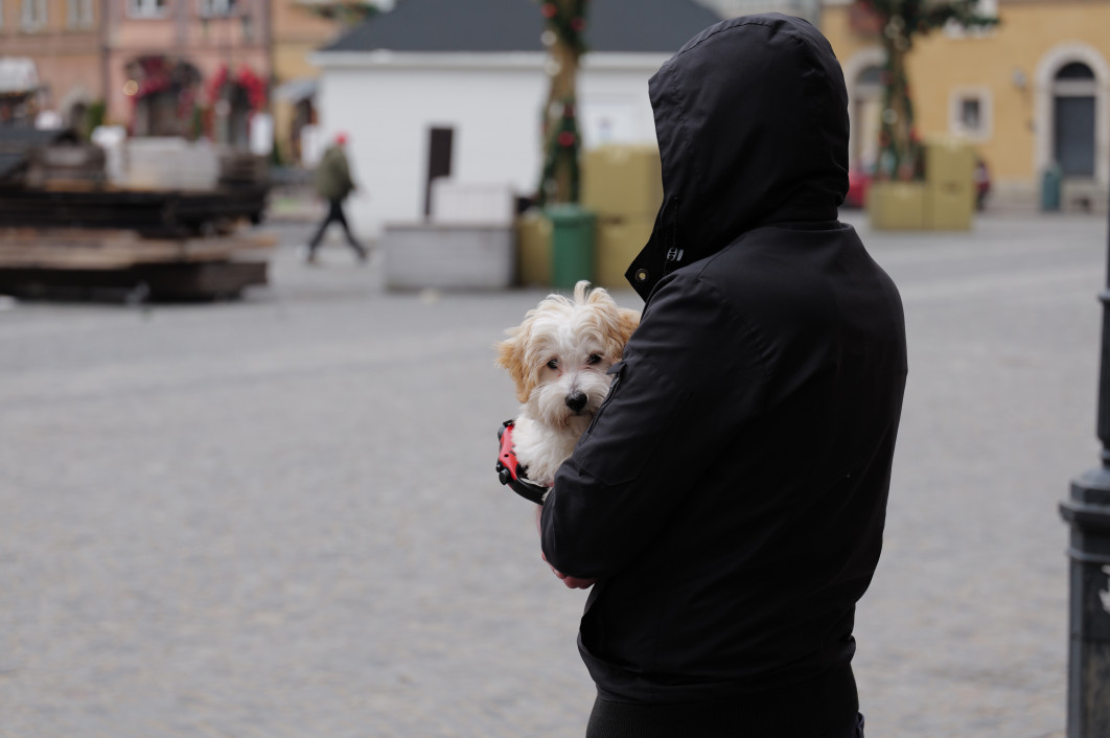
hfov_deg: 22.6
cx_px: 555
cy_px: 369
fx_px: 2772
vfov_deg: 15.2
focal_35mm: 90
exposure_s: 1/500
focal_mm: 90
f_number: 4
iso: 400
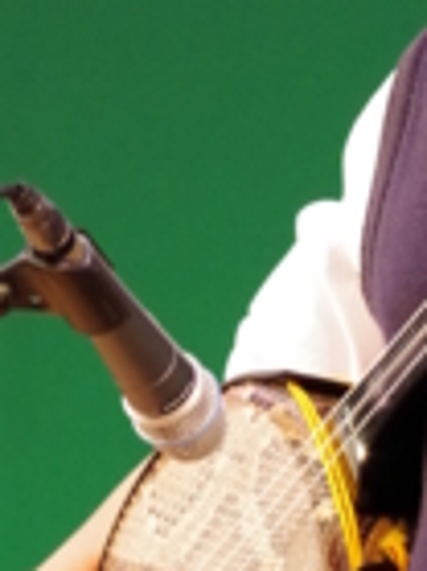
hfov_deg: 1.9
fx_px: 12799
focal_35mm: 777
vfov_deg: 2.6
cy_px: 316
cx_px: 441
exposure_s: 1/200
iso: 3200
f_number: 5.6
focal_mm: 150
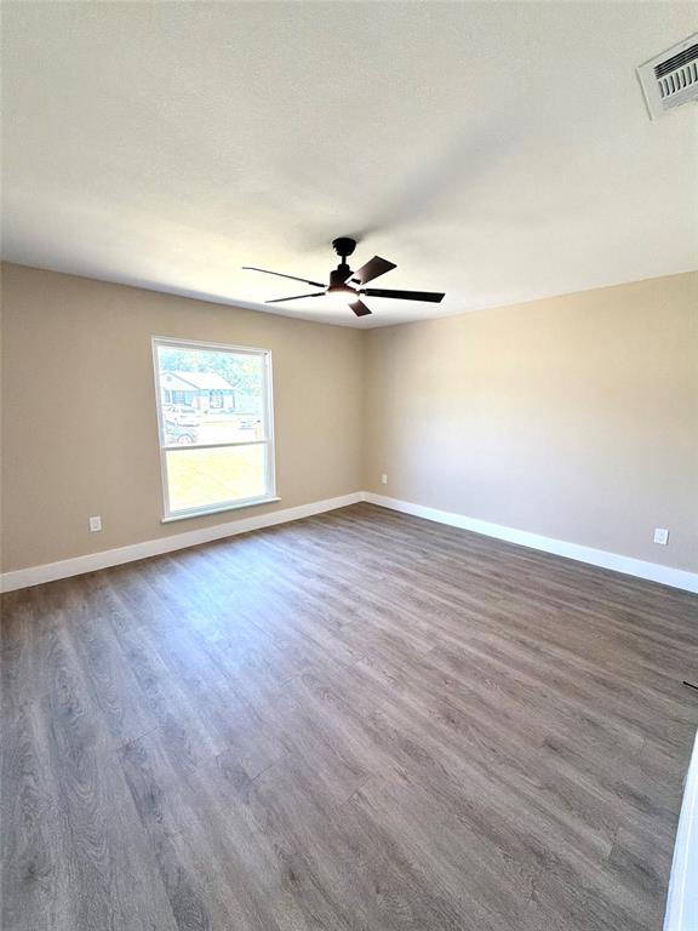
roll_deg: -0.8
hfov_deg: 85.7
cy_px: 466
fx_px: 376
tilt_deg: -10.6
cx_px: 349
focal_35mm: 14
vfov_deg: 102.1
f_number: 2.2
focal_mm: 2.22
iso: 200
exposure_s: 1/121
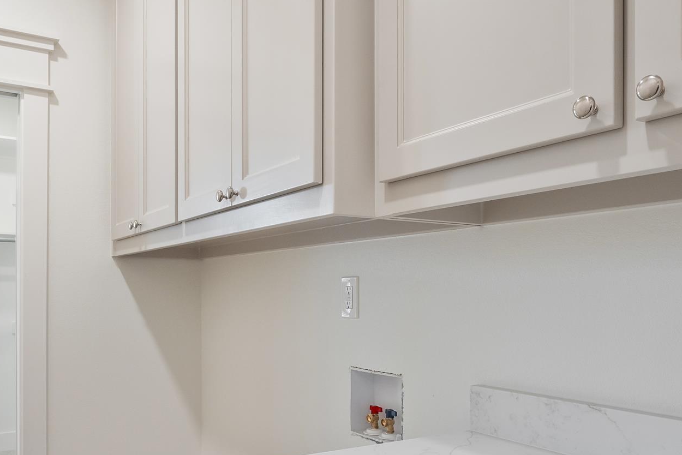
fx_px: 606
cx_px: 275
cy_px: 304
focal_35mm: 32
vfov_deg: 40.6
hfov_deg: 58.3
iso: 800
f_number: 8
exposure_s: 1/20
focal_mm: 16
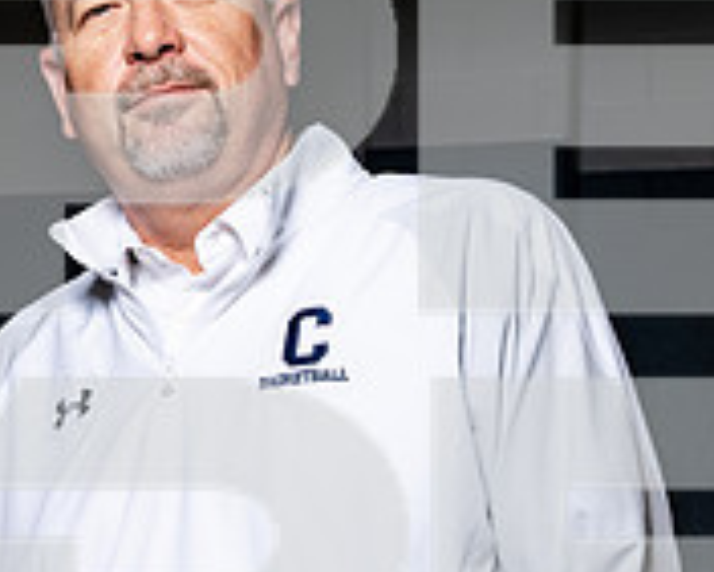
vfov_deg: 12.0
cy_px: 594
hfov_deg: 14.7
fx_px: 2685
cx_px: -134
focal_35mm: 127
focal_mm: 41
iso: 100
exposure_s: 1/125
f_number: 8
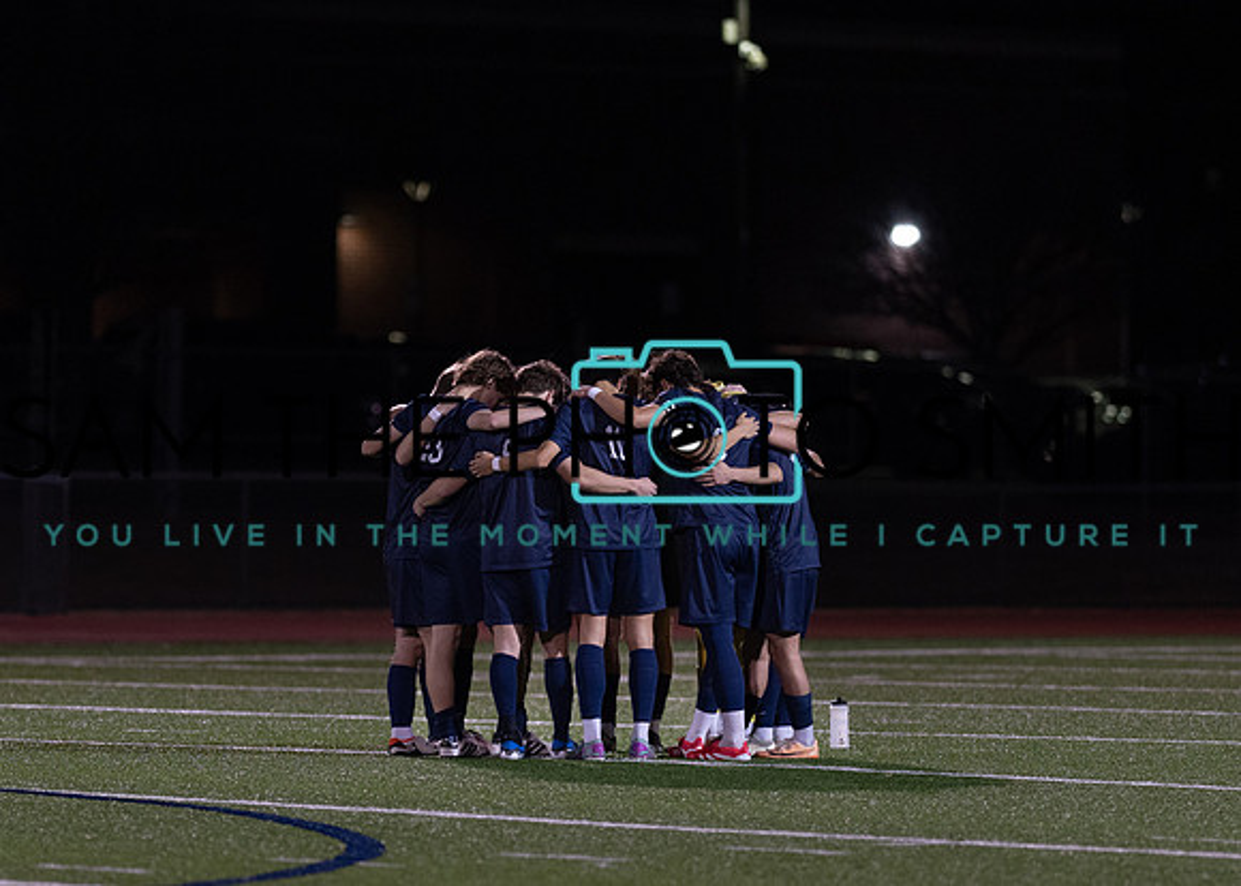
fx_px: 10381
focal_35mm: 295
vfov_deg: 4.9
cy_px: 569
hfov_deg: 6.8
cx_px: 518
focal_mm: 135
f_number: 1.8
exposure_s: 1/1250
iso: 1250
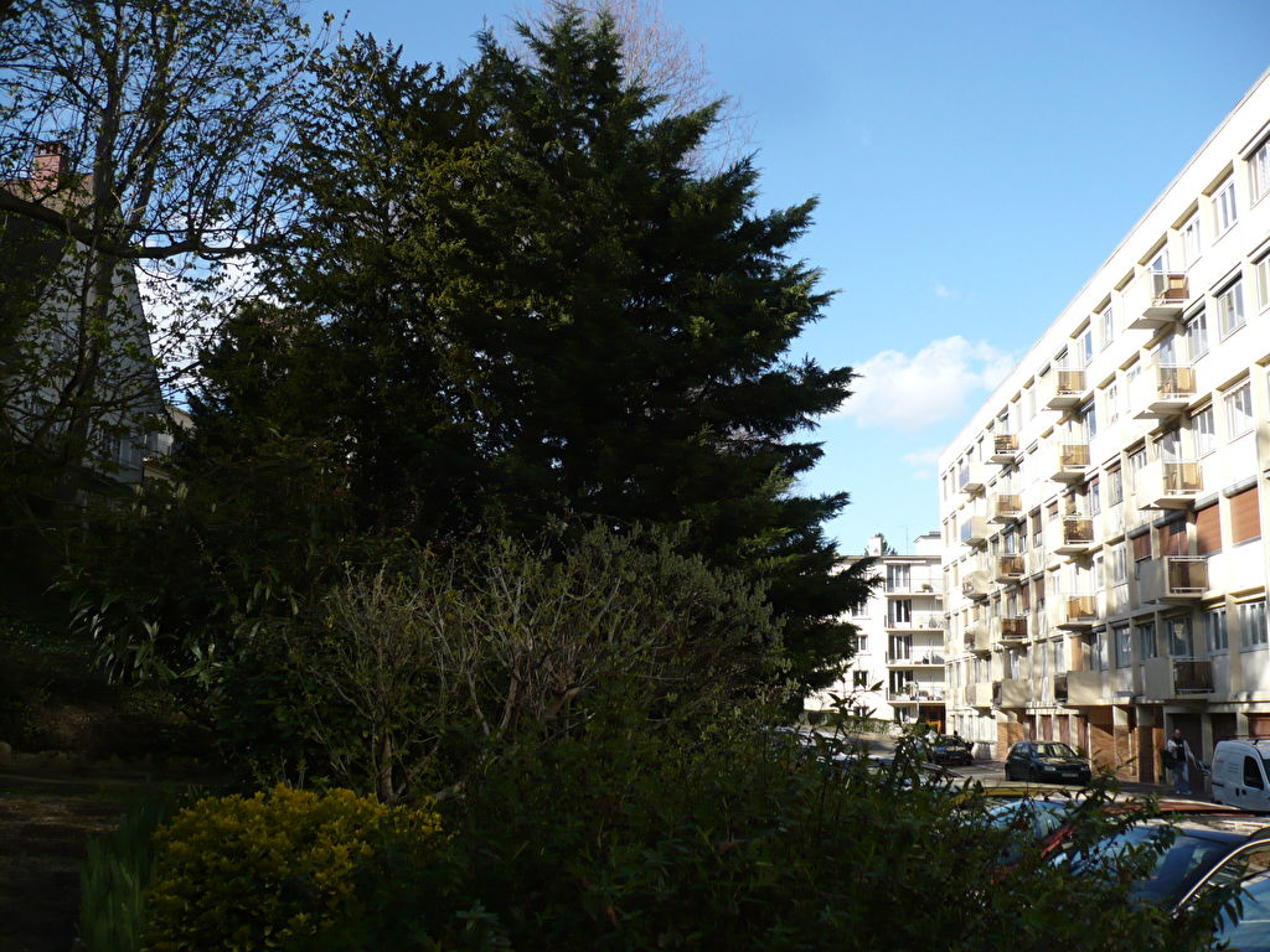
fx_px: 1284
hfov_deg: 52.6
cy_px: 476
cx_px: 635
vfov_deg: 40.7
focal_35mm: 35
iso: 100
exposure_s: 1/800
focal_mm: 5.8
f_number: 2.8
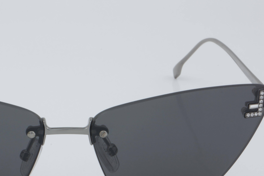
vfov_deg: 10.3
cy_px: 133
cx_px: 65
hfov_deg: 15.4
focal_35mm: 133
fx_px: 974
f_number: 32
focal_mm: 55
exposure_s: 1/3
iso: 100
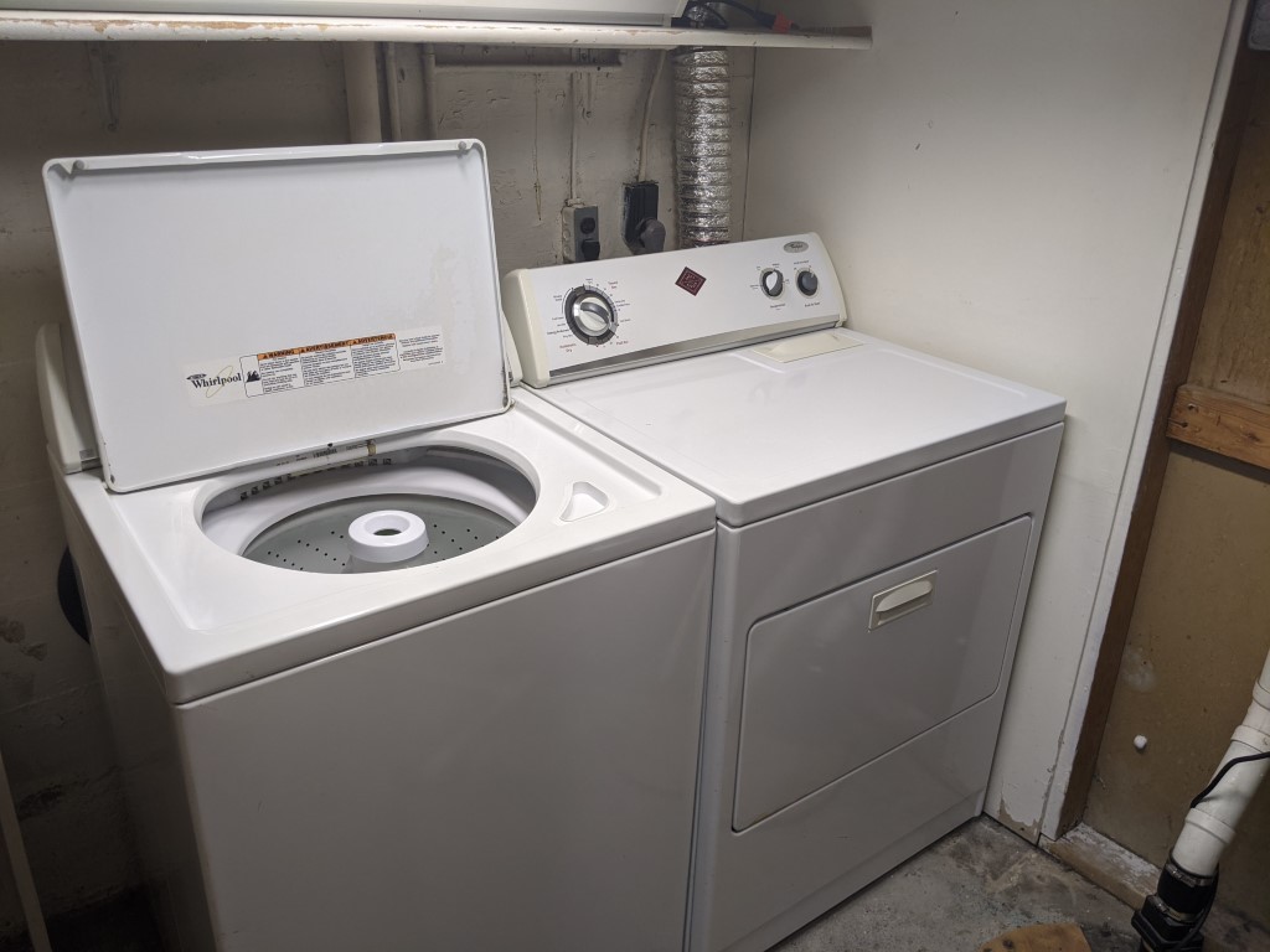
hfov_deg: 65.3
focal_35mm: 27
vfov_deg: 51.4
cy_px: 476
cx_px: 635
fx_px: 991
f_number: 1.8
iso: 80
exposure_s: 1/40
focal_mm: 4.44
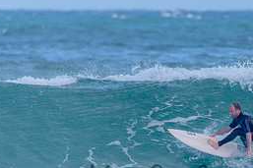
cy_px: 131
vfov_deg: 1.0
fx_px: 9727
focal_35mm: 1385
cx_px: 219
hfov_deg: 1.5
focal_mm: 500
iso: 320
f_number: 5.6
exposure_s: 1/2000
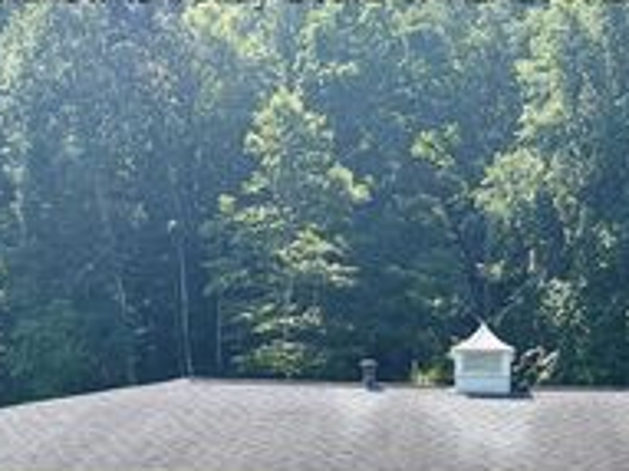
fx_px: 1235
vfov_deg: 20.2
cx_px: 464
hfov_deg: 28.2
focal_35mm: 68
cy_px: 575
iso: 50
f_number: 1.6
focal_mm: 5.96
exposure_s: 1/1550
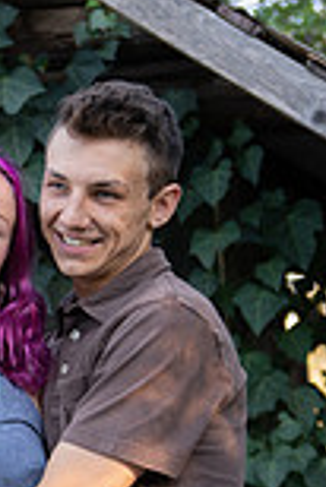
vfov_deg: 19.3
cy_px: 376
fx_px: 1423
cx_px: -111
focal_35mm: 105
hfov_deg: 12.6
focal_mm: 36
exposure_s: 1/125
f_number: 2.8
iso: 250
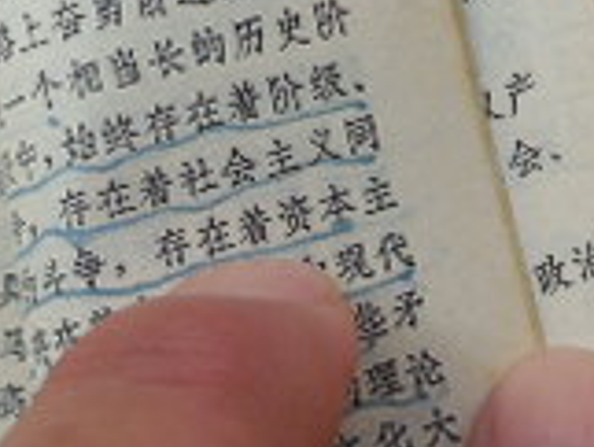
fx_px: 2044
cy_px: 218
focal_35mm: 119
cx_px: 491
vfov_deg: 12.5
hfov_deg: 16.4
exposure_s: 1/250
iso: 200
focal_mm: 5.3
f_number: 3.2
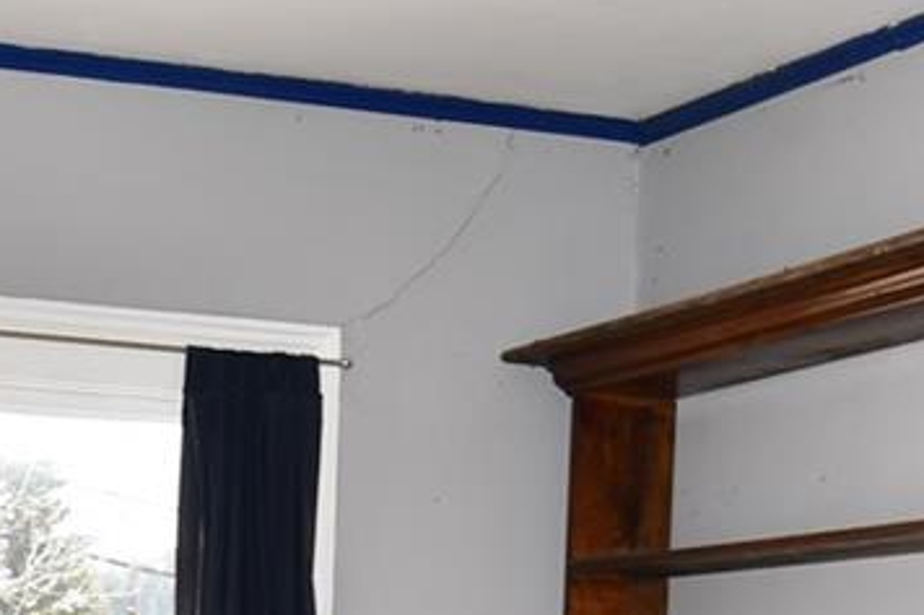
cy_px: 1079
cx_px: 182
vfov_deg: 11.8
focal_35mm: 108
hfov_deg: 18.8
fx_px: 2771
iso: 100
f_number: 6.3
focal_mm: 16
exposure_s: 1/160
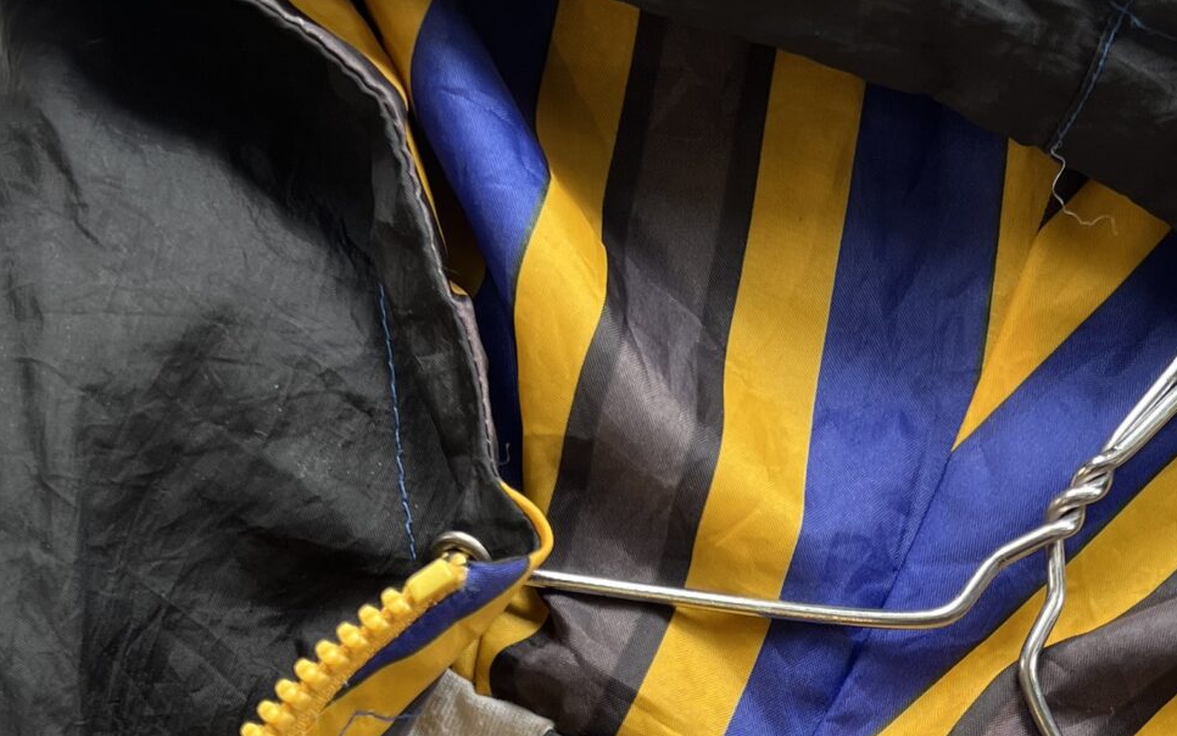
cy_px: 852
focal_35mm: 73
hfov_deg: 27.8
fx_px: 2342
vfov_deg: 17.2
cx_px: 882
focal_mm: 5.7
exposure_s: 1/121
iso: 40
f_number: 1.5
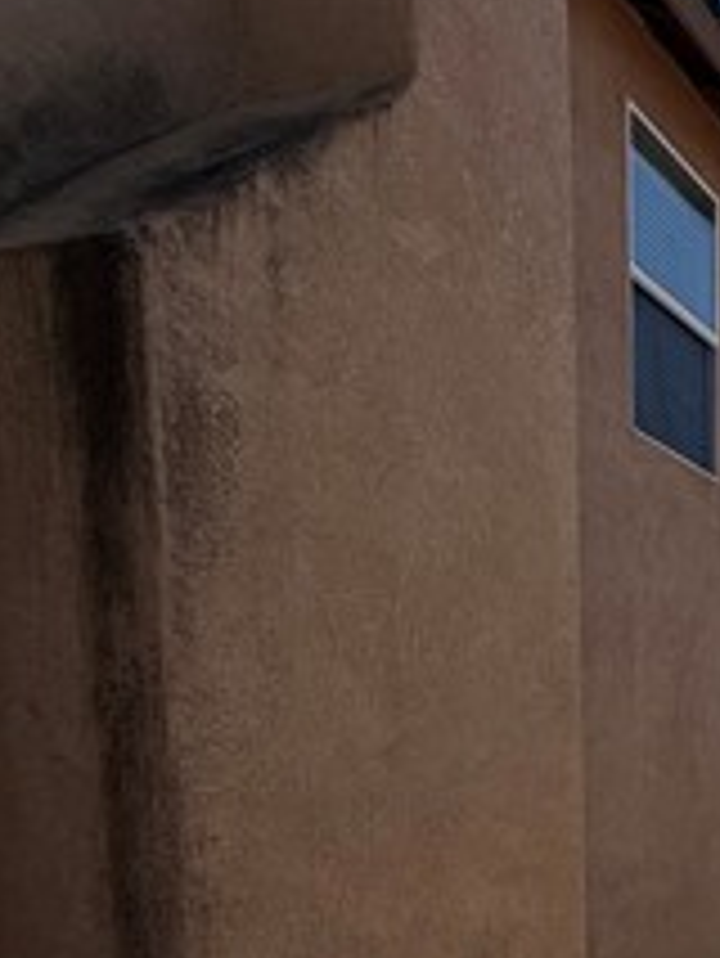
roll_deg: -1.0
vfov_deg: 39.9
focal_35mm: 42
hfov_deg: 26.5
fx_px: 1164
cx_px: 1035
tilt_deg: -4.1
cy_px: 936
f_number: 2.2
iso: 50
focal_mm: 2.22
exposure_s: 1/2092
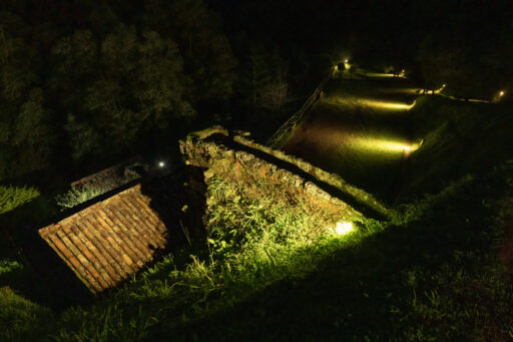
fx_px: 285
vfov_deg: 61.9
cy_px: 171
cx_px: 256
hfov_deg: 84.0
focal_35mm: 20
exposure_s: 1/5
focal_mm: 20
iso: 6400
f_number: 6.3
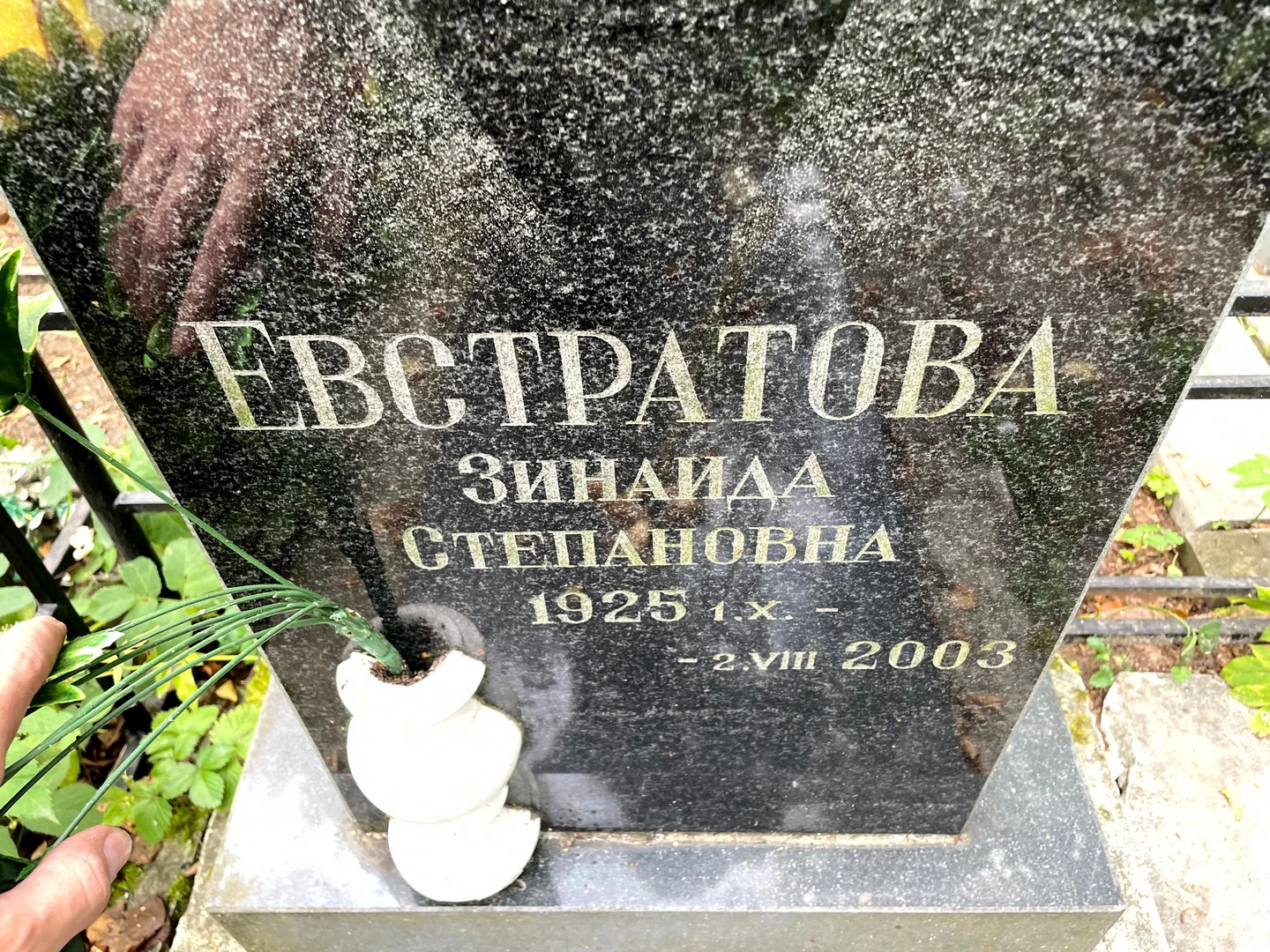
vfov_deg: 53.1
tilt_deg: -45.6
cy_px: 476
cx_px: 635
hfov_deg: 67.3
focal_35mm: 26
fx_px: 954
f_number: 1.6
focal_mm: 4.2
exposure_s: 1/121
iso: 125
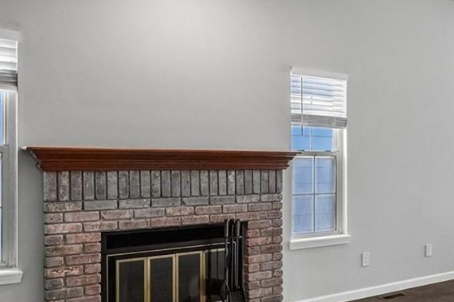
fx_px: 542
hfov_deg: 41.6
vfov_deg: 31.2
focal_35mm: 43
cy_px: 169
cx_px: 414
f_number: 9
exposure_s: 1/30
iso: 640
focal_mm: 10
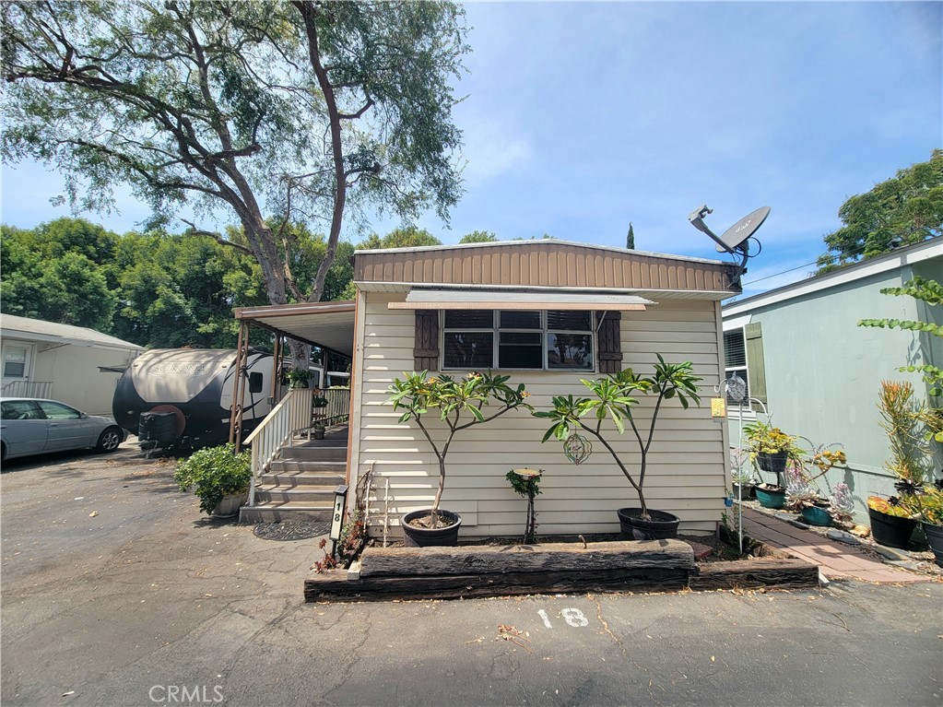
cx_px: 472
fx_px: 354
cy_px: 354
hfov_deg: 106.2
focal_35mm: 13
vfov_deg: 89.9
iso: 50
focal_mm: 2.2
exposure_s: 1/1250
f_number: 2.2
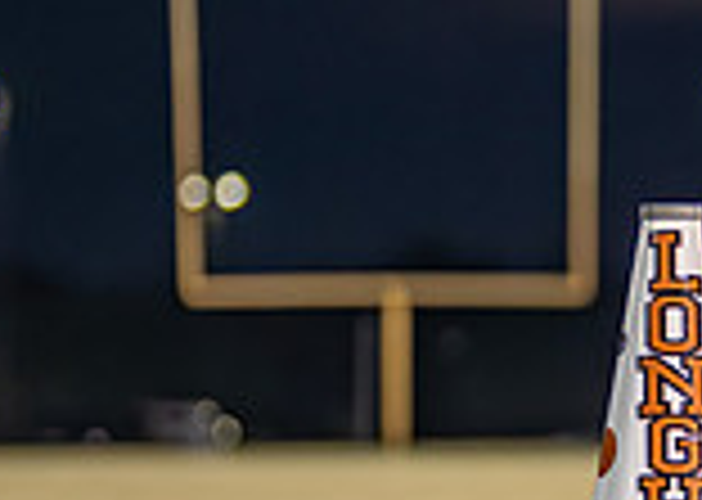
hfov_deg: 7.3
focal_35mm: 270
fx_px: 5376
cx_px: 1109
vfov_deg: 5.3
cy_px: 374
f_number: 1.2
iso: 1000
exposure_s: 1/500
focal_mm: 50
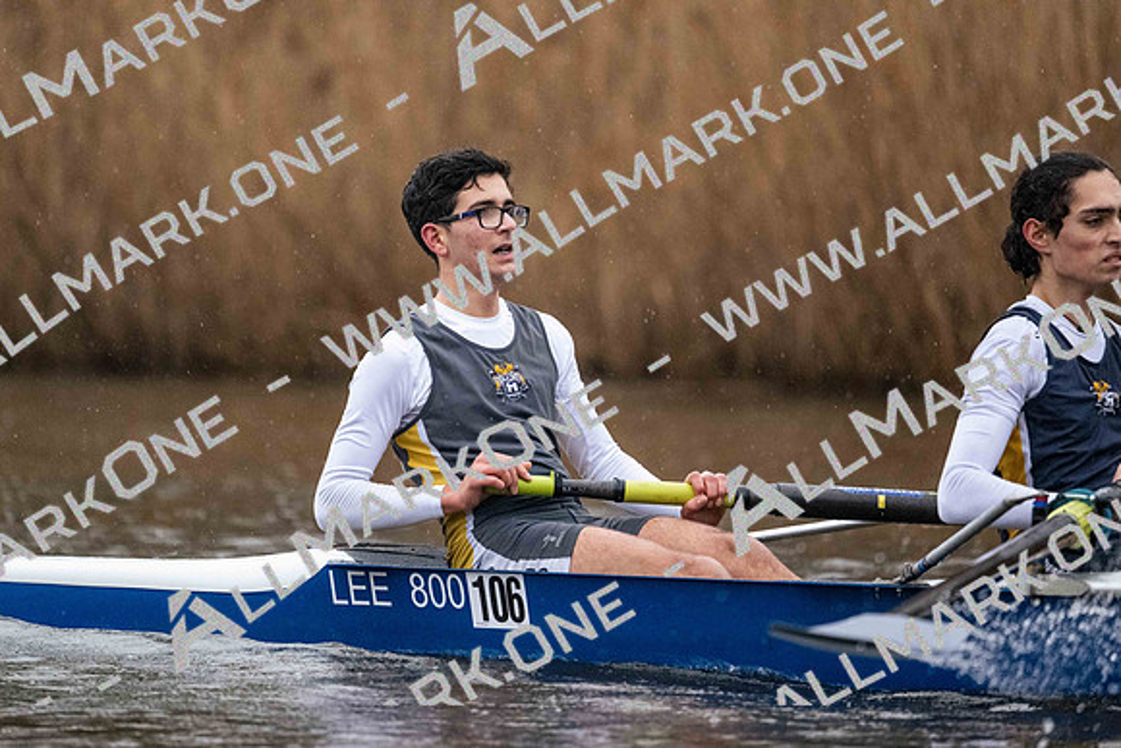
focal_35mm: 400
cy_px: 374
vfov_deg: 3.4
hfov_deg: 5.2
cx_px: 560
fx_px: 12458
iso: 8000
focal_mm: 400
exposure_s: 1/1600
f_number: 4.5
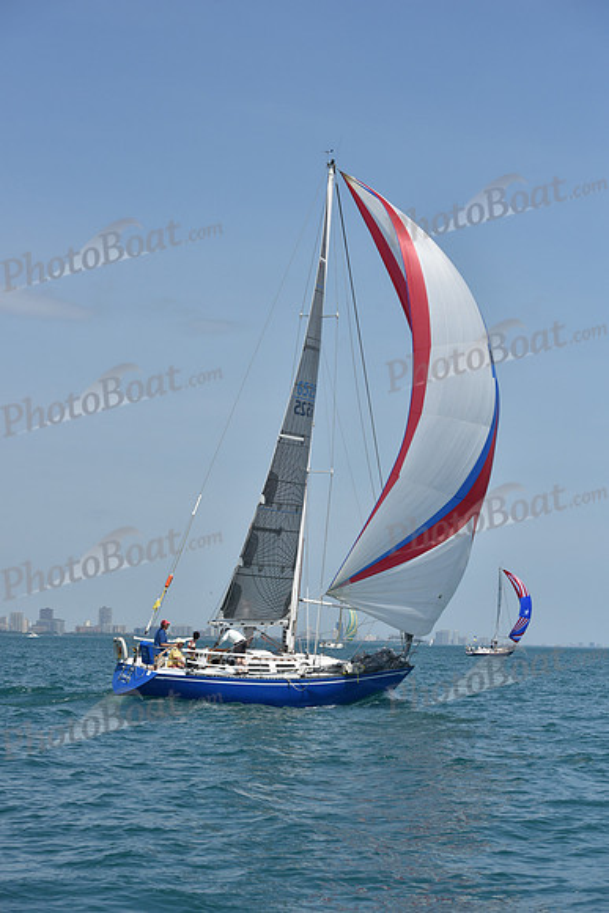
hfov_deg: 19.5
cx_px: 304
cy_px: 456
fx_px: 1775
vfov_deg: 28.8
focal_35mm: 70
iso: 250
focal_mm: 70
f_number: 7.1
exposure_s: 1/1600
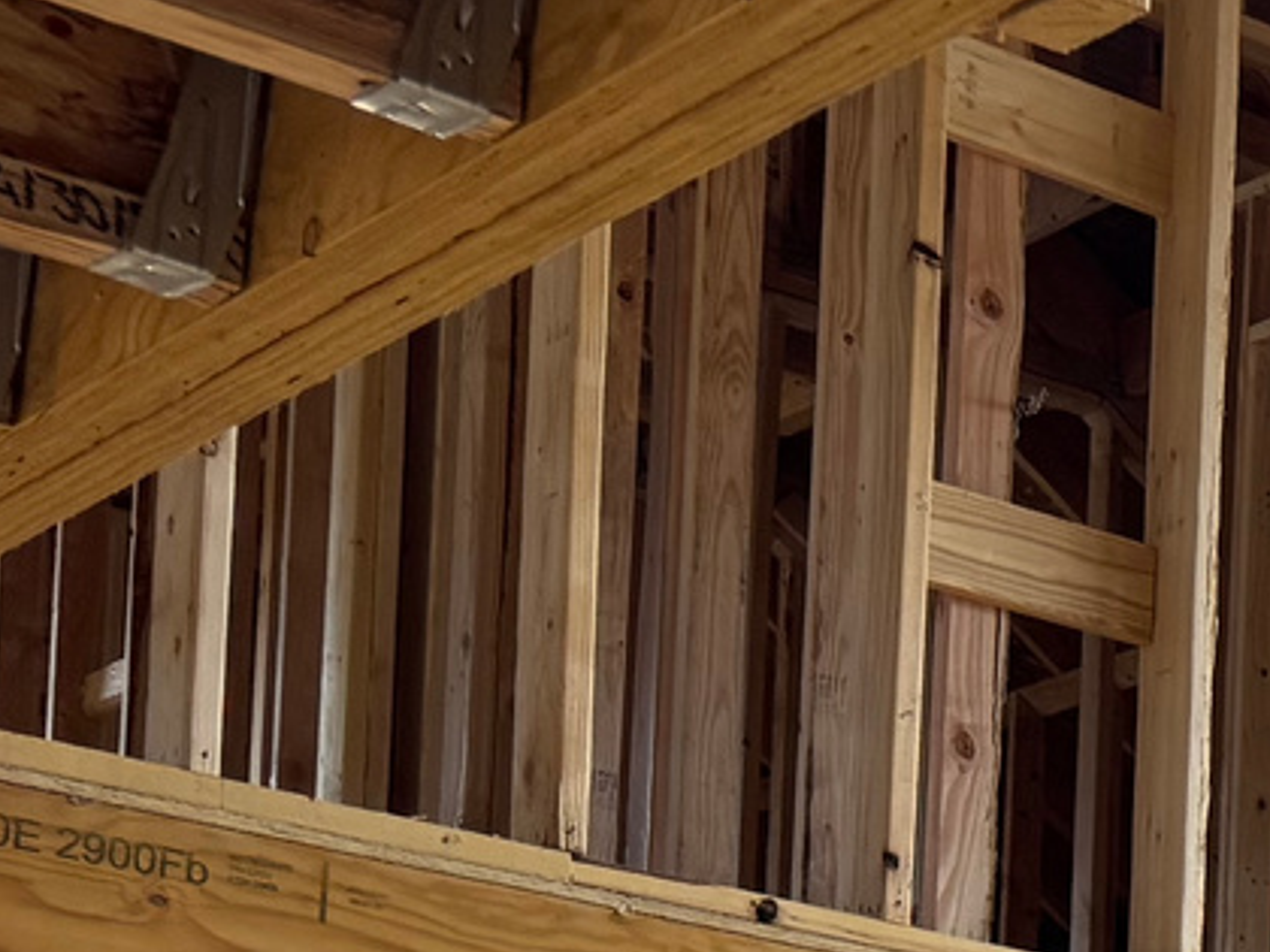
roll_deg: -1.6
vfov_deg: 11.5
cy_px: 1850
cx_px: 2994
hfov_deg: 13.0
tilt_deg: +2.2
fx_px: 4293
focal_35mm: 117
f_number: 1.78
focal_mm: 6.76
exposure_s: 1/417
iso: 80
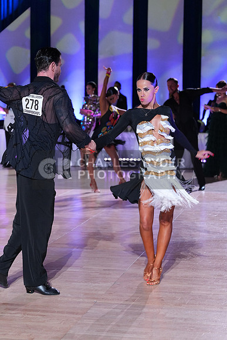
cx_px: 114
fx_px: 785
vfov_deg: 24.5
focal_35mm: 83
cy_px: 170
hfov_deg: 16.5
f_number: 4.5
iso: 2500
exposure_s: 1/200
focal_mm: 83
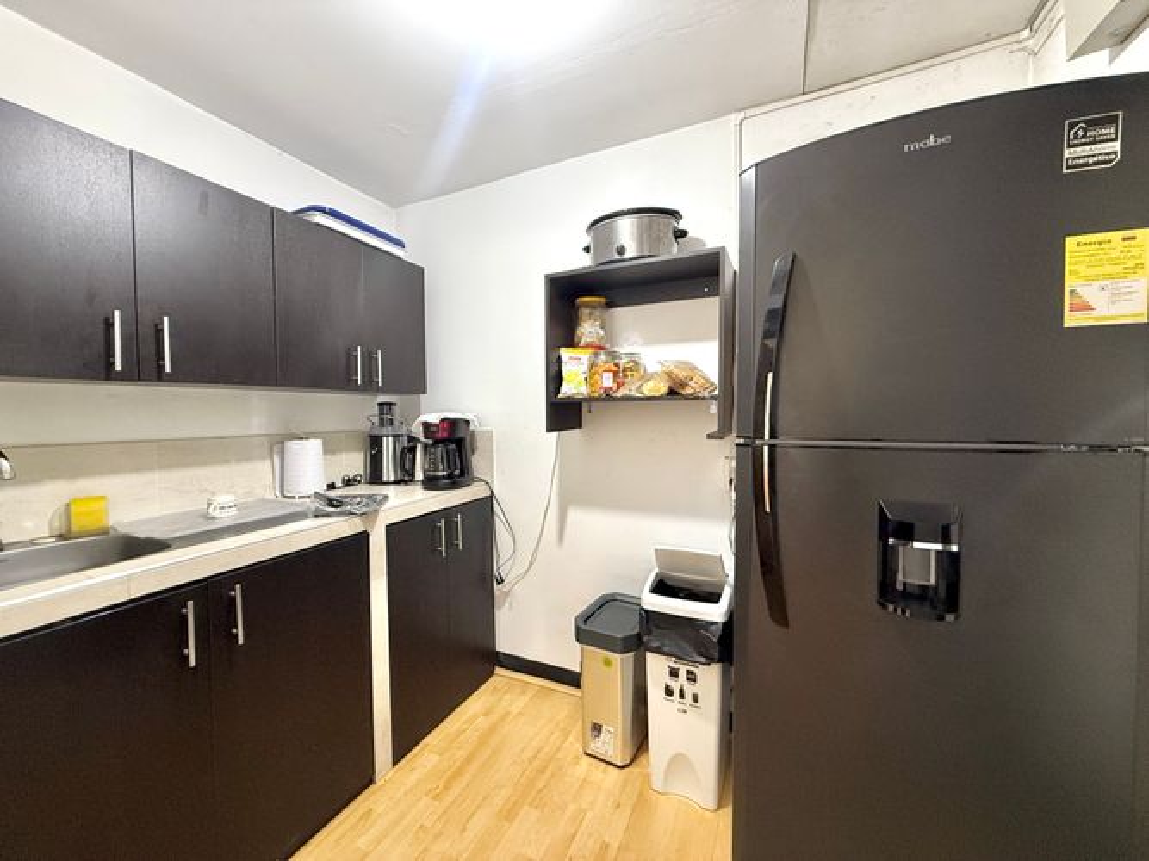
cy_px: 430
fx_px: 465
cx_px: 574
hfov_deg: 102.1
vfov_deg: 85.7
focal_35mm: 14
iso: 400
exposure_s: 1/60
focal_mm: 2.22
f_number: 2.2
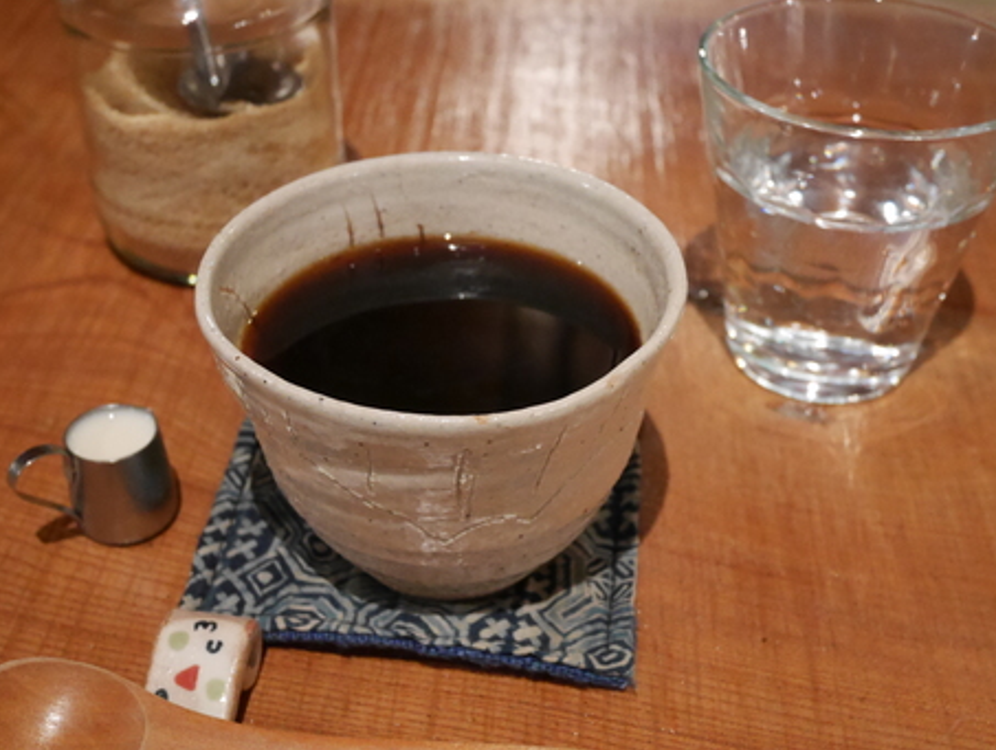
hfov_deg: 42.0
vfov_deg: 32.2
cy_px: 401
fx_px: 1296
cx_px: 510
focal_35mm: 45
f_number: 4.1
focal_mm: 17
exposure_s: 1/40
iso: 3200
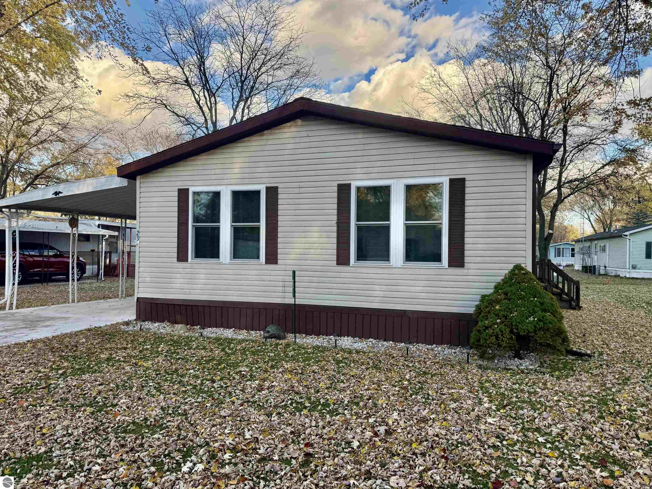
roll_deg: -1.6
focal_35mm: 24
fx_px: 452
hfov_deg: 71.6
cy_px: 244
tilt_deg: -0.7
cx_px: 326
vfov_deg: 56.8
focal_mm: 6.76
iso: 100
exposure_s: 1/805
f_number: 1.78
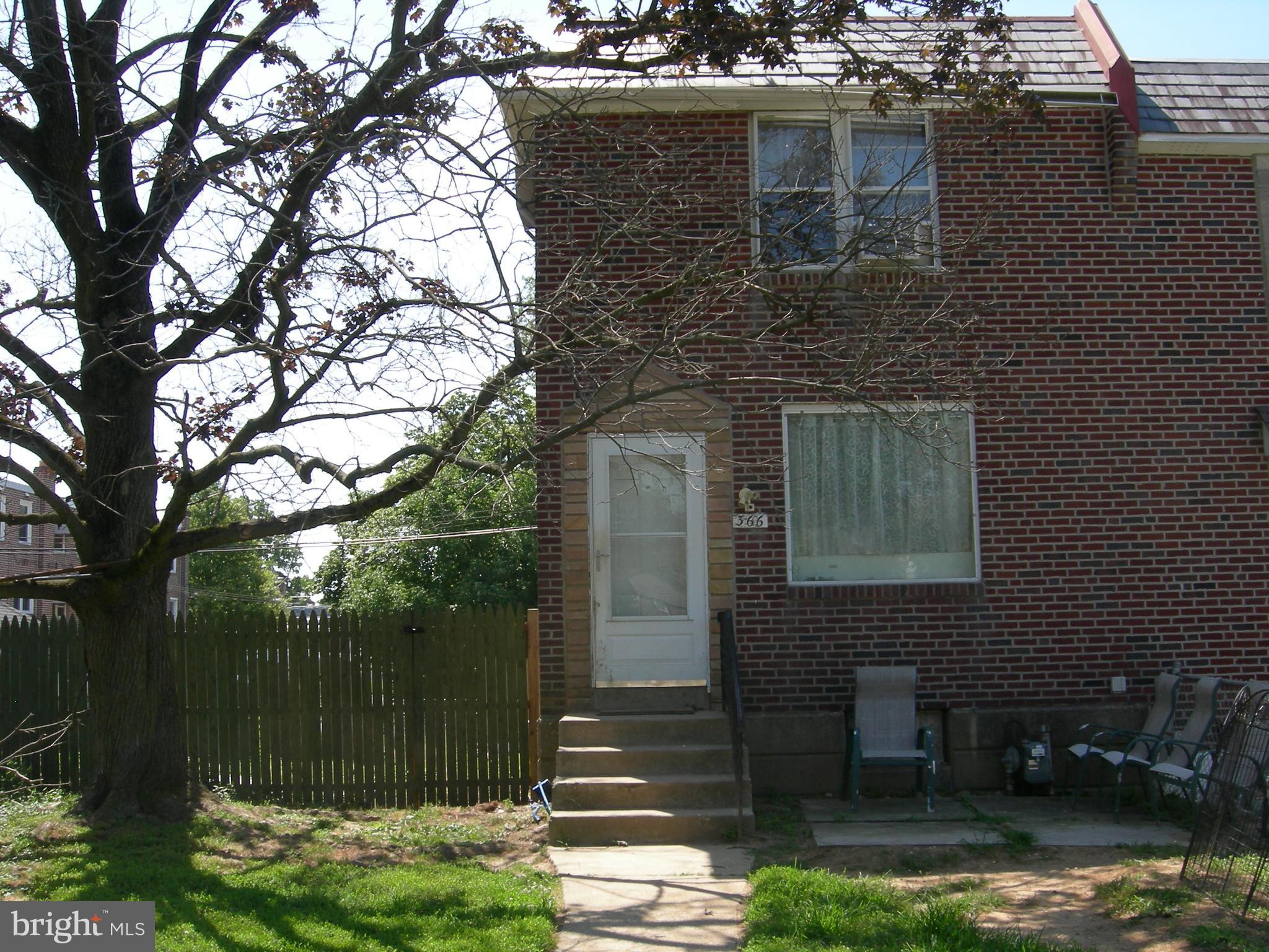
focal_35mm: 36
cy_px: 476
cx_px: 634
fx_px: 1320
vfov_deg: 39.7
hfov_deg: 51.4
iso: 64
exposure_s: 1/188
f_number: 5.4
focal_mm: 7.5
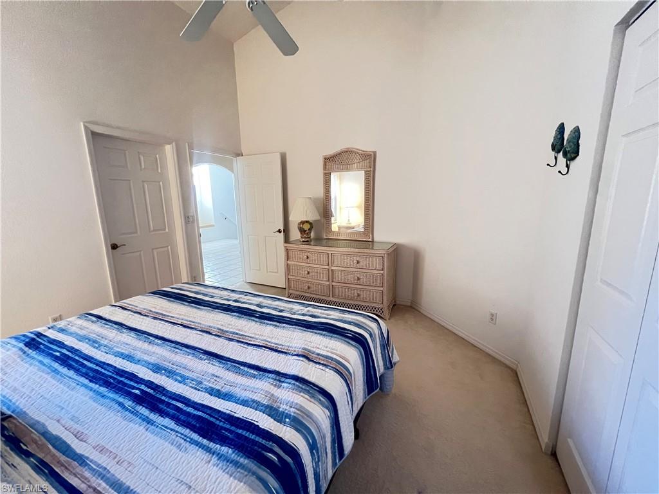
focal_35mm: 13
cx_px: 330
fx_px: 247
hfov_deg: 106.2
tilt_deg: -11.1
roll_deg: +0.8
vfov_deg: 89.9
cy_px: 247
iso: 800
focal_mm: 1.57
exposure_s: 1/60
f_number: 1.8
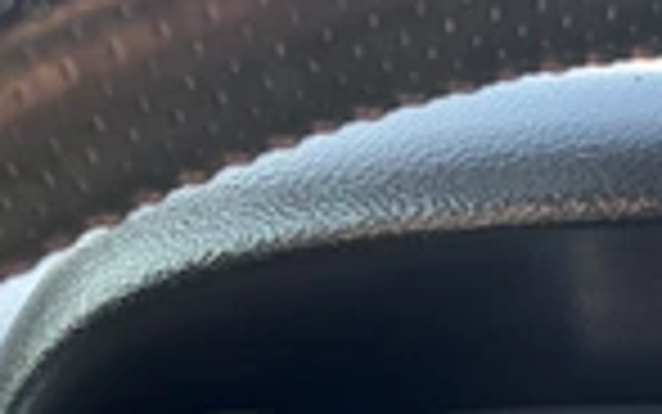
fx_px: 1462
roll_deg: +0.0
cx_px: 635
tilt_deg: -21.0
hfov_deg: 24.5
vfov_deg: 15.1
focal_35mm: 81
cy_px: 603
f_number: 1.8
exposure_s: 1/117
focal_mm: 3
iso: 64
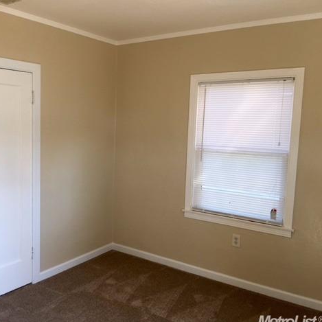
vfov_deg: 47.2
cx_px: 106
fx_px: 368
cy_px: 164
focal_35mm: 35
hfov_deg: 46.5
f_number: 2.2
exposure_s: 1/30
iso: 25
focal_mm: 4.15
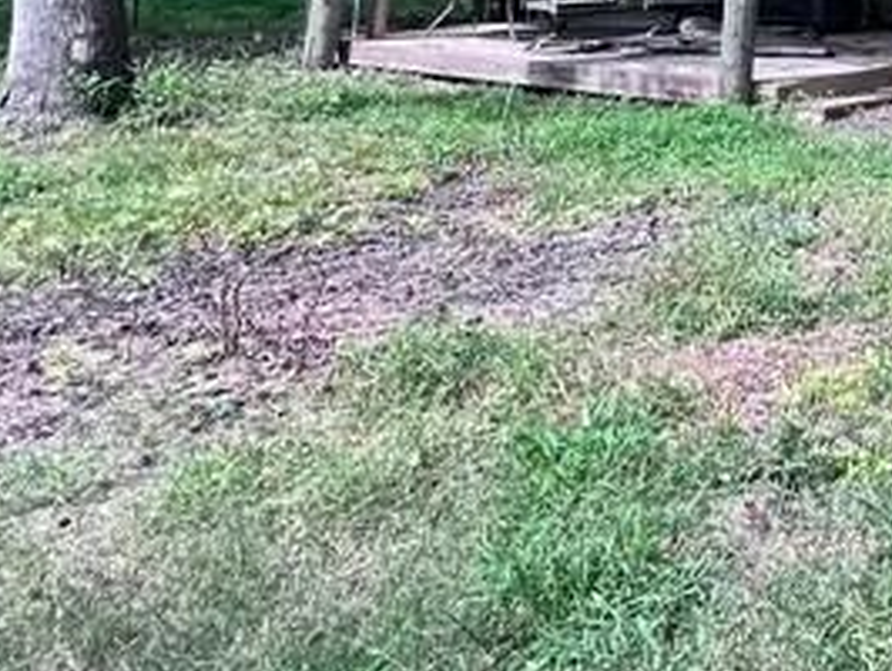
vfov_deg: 23.3
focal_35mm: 50
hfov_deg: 30.3
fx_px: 1290
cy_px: -339
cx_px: 1157
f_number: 1.8
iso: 32
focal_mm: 1.57
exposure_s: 1/197
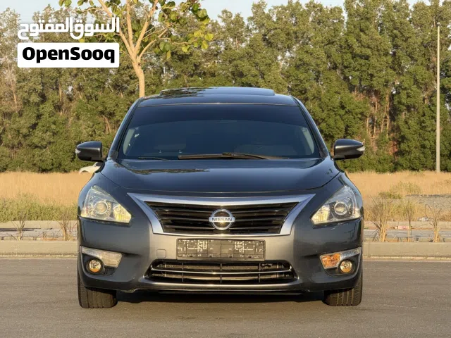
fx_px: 1563
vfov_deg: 12.3
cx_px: 226
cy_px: 169
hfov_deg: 16.4
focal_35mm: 120
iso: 50
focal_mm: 15.66
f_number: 2.8
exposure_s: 1/426
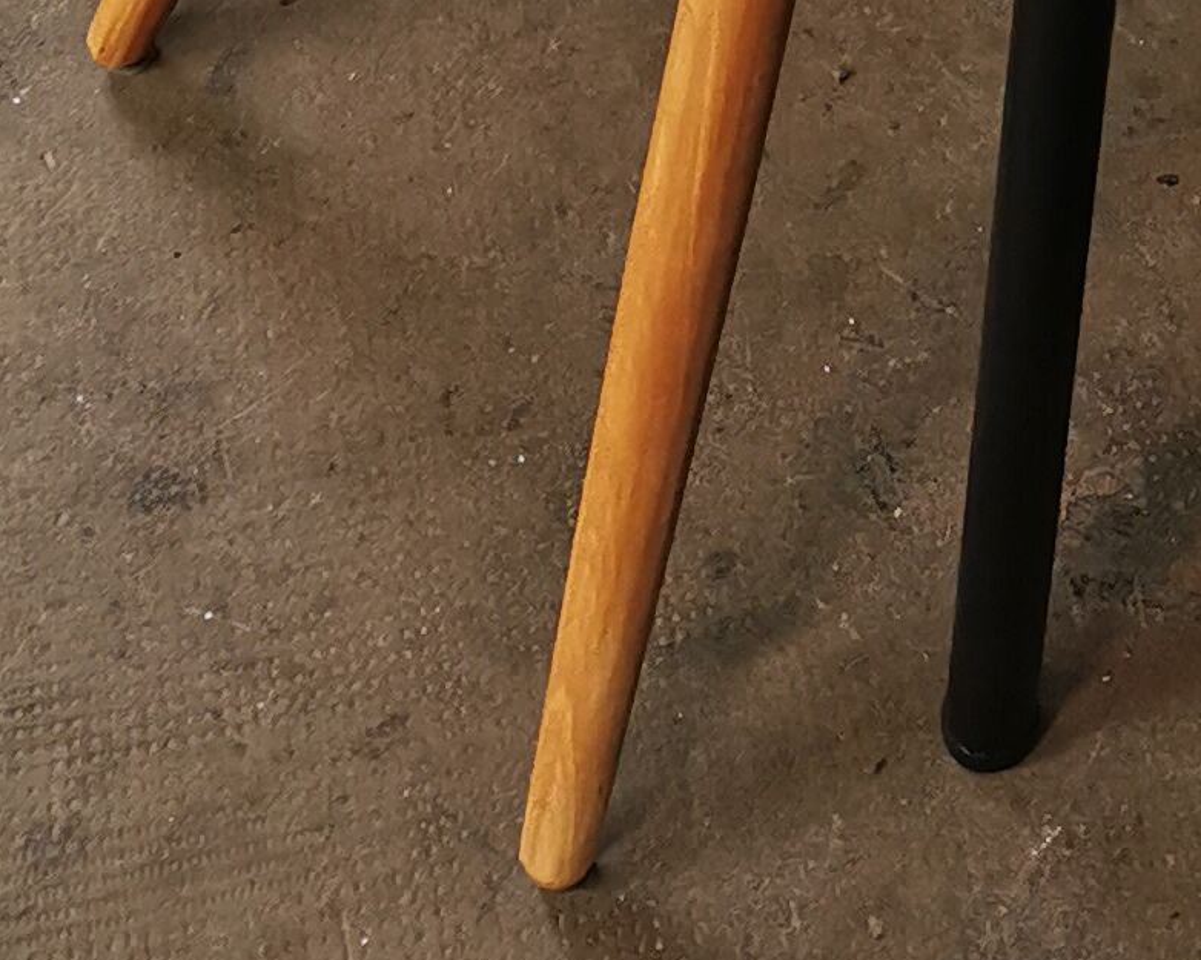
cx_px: 1336
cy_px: -1585
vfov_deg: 10.3
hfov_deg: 15.2
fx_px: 4370
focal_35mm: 123
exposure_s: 1/120
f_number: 1.6
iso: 100
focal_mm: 5.56
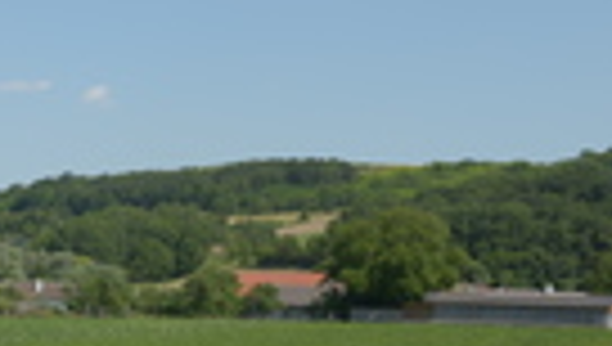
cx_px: -184
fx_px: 1349
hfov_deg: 22.8
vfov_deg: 13.7
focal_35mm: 83
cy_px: 523
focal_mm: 24
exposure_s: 1/250
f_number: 9
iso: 100
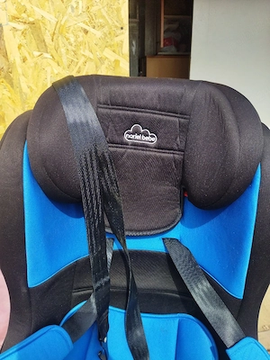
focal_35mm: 27
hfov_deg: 51.4
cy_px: 180
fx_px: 281
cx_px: 135
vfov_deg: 65.3
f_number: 1.79
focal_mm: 4.71
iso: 98
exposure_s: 1/2000
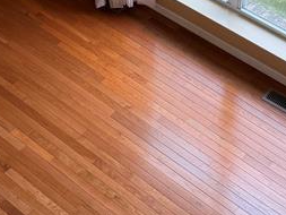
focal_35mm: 97
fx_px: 802
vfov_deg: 14.0
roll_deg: +0.3
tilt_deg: -30.7
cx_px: 148
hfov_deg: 20.2
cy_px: -135
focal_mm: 6.76
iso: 64
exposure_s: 1/120
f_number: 1.78
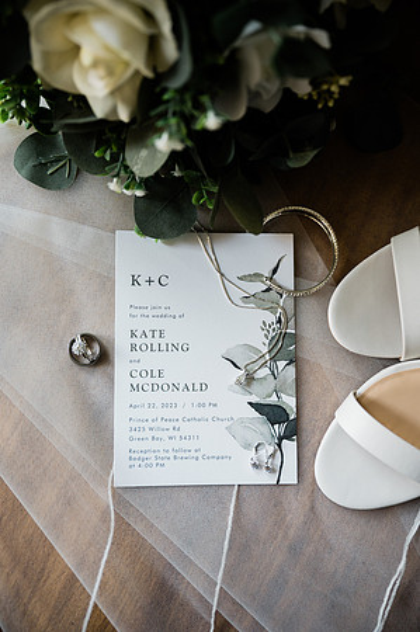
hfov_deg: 38.8
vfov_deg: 55.8
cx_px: 210
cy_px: 316
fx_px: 596
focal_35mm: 34
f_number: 2.8
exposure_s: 1/500
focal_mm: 34
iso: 250
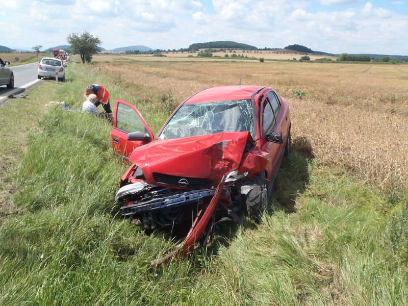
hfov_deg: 63.4
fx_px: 330
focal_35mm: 28
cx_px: 204
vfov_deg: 49.7
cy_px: 153
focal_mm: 5
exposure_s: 1/400
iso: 80
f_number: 4.5
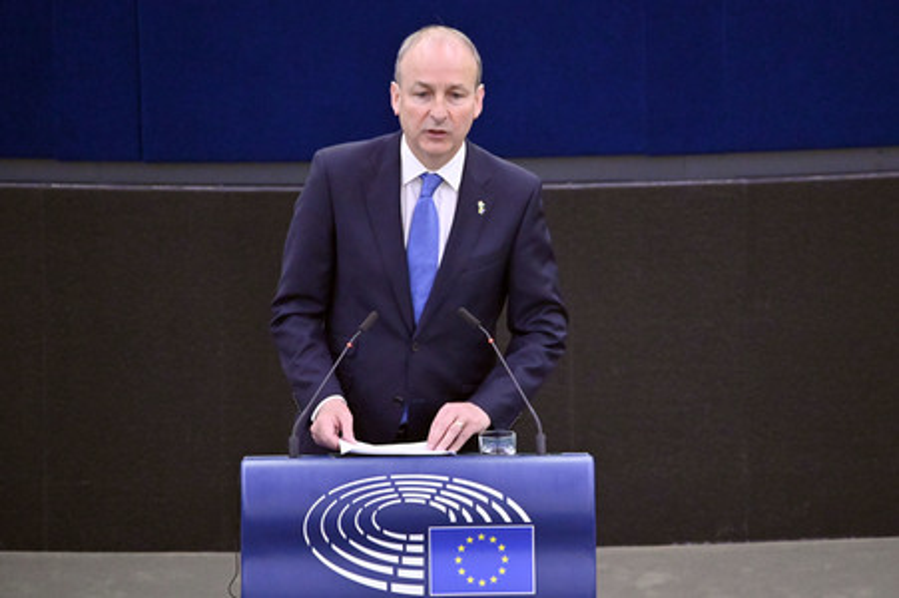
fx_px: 14972
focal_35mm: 600
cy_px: 299
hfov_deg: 3.4
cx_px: 450
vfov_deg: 2.3
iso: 8000
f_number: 6.3
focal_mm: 600
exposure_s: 1/500
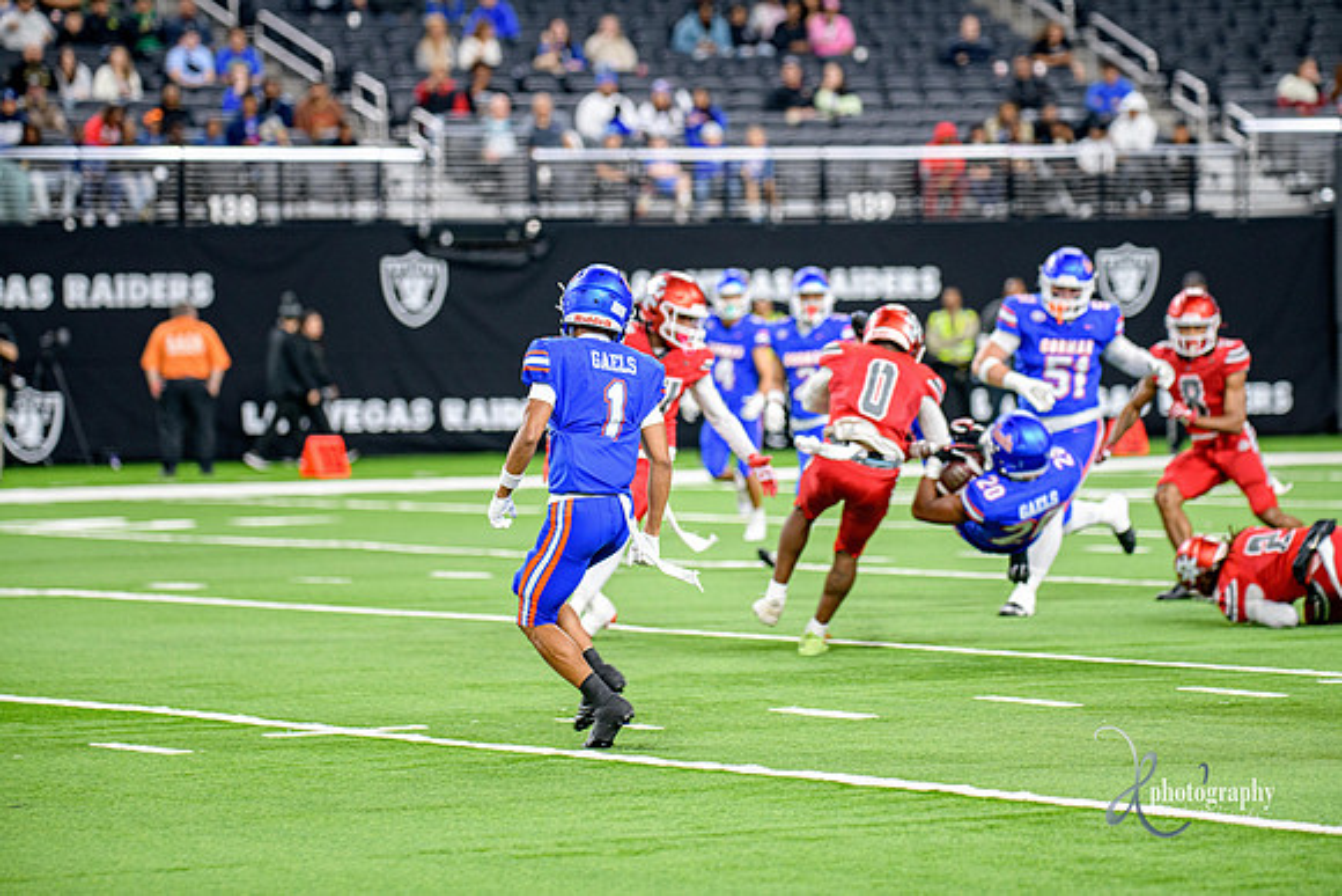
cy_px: 448
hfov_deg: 11.4
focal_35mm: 180
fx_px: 6711
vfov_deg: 7.6
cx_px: 671
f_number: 2.8
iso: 1250
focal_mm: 180
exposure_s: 1/400
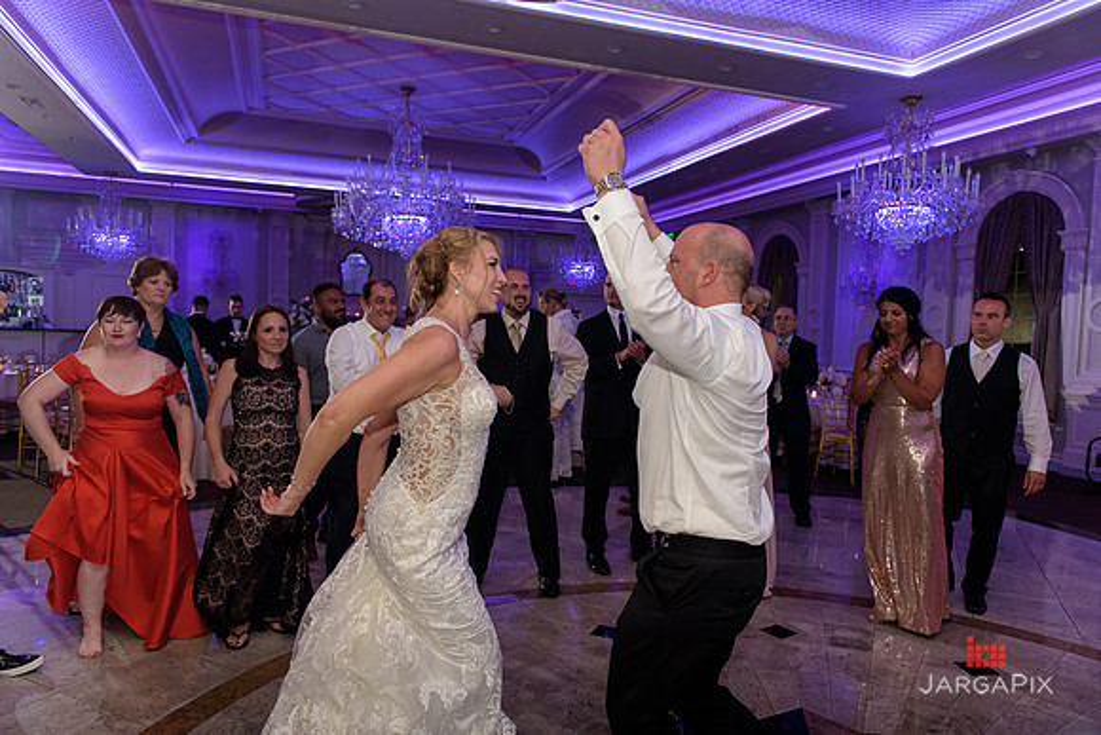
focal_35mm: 24
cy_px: 368
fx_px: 734
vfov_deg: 53.2
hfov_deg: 73.7
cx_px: 550
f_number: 3.2
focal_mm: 24
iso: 1600
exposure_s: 1/125
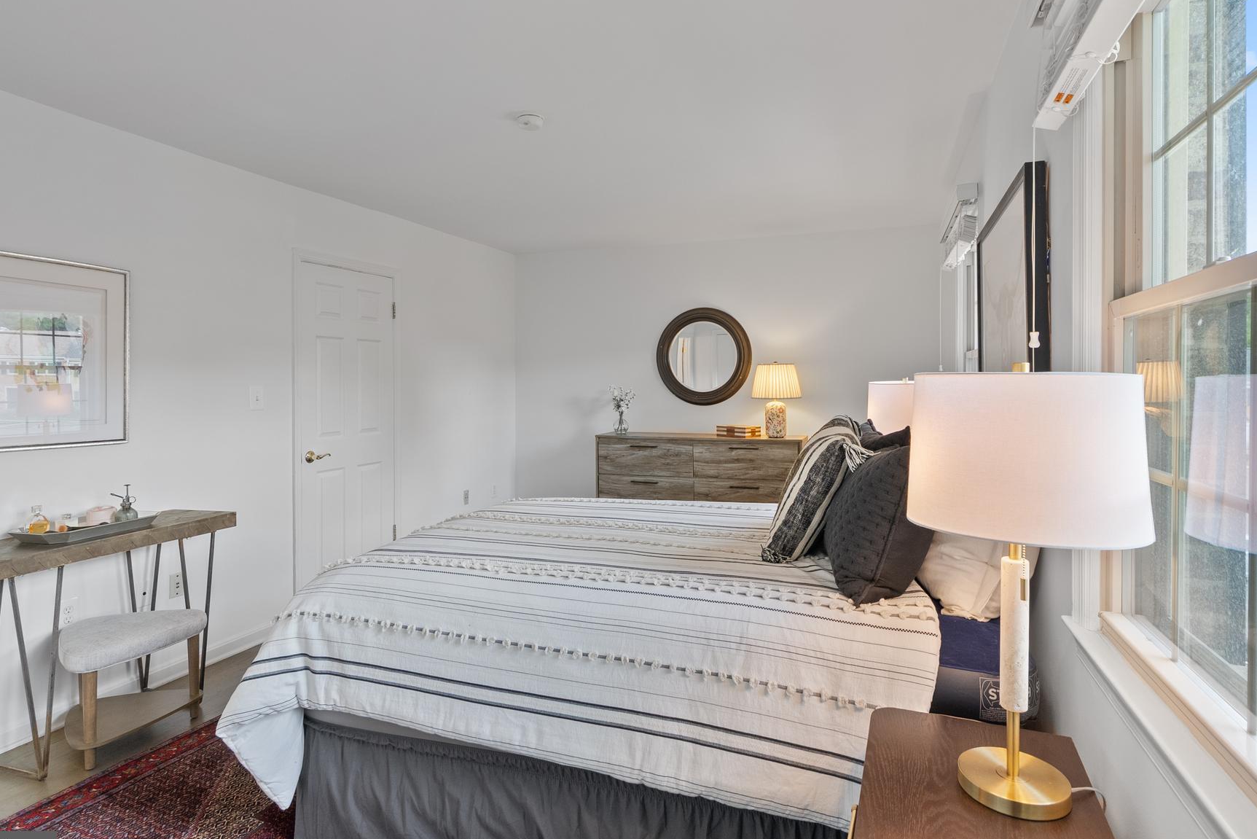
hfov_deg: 86.9
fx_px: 664
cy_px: 386
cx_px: 641
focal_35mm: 19
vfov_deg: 64.5
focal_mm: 16
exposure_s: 1/13
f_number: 8
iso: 800
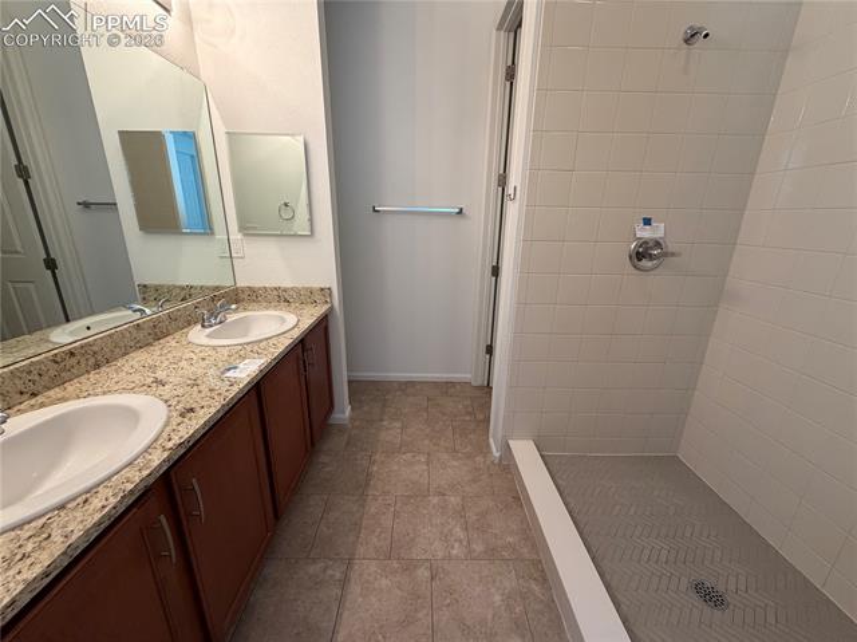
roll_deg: -0.3
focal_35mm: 14
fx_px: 346
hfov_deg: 102.1
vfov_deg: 85.6
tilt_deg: -16.4
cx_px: 428
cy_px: 321
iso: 320
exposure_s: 1/120
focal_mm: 2.22
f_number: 2.2
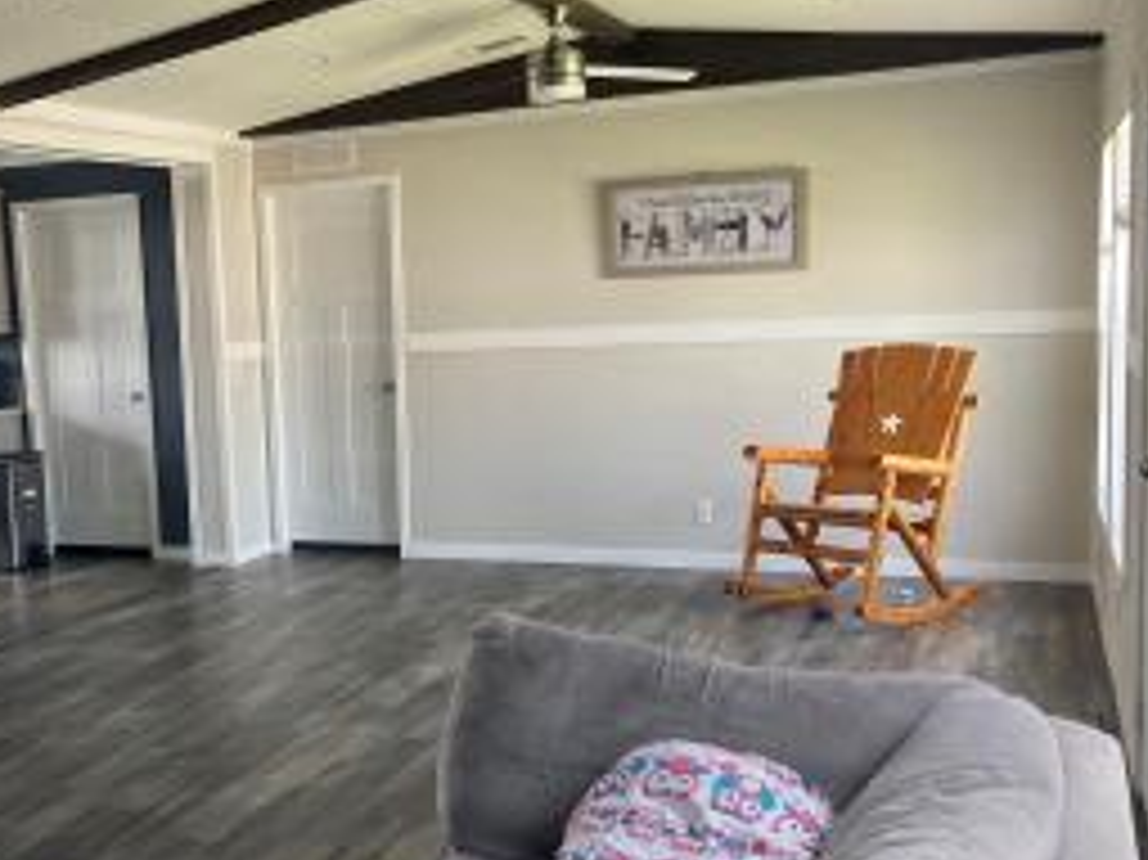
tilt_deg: -7.9
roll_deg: +1.6
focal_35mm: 44
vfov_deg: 32.8
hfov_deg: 41.7
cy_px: 513
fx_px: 1459
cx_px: 293
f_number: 1.8
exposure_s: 1/60
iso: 125
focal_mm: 3.99
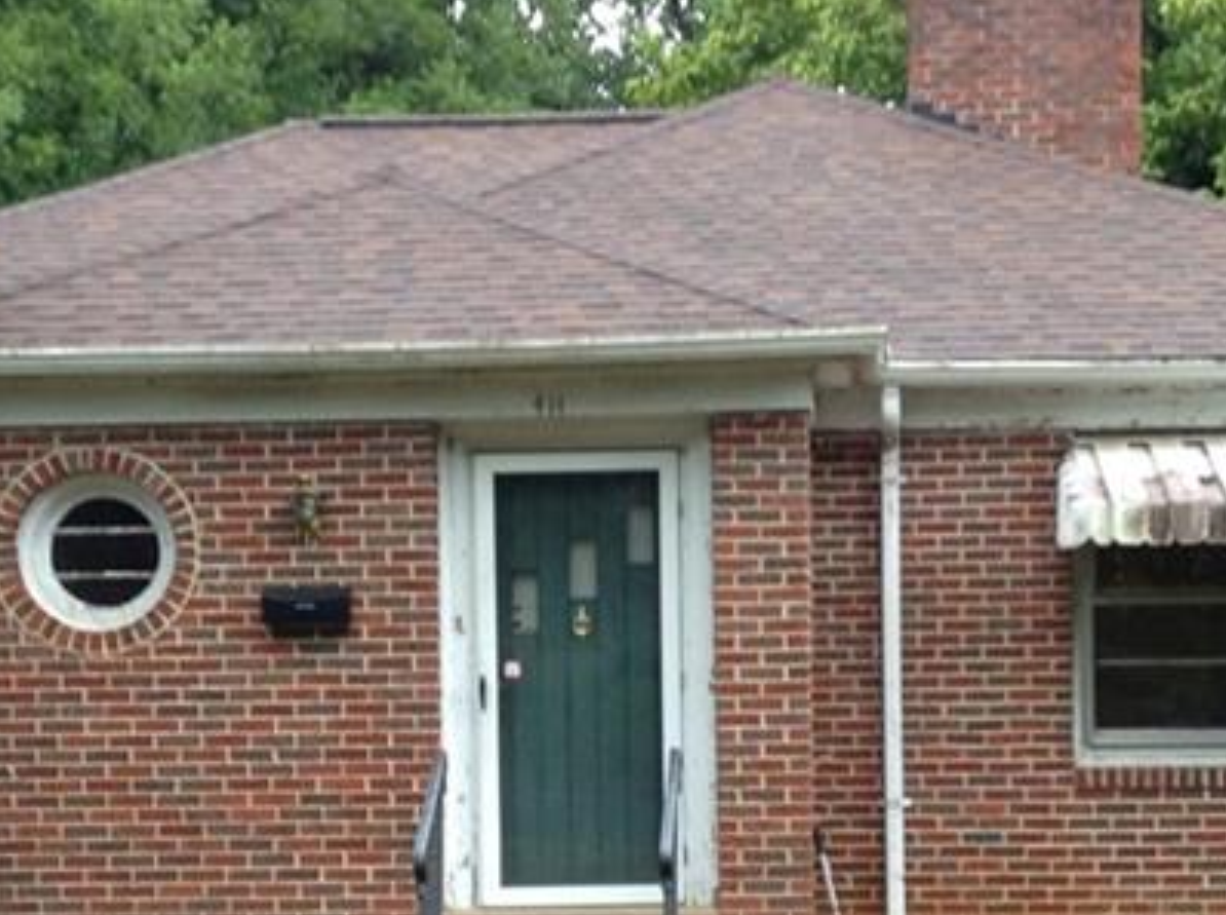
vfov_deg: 17.2
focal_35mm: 85
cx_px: 659
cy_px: 678
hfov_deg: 23.1
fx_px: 3005
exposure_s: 1/40
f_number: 2.4
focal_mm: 3.3
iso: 32
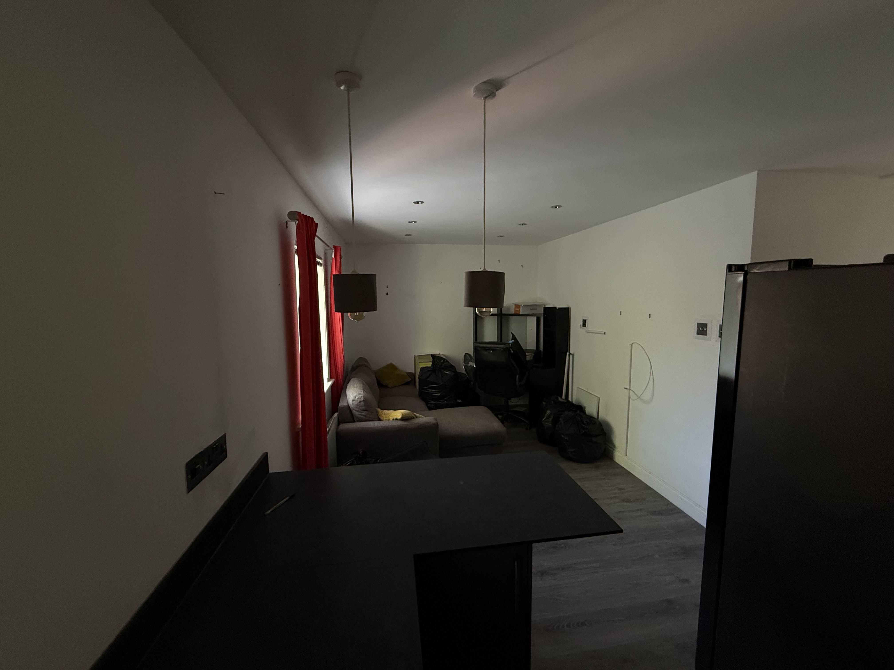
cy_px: 335
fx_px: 362
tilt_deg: -5.5
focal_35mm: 14
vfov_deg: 85.7
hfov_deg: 102.1
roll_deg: +0.9
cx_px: 447
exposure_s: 1/89
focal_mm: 2.22
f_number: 2.2
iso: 320
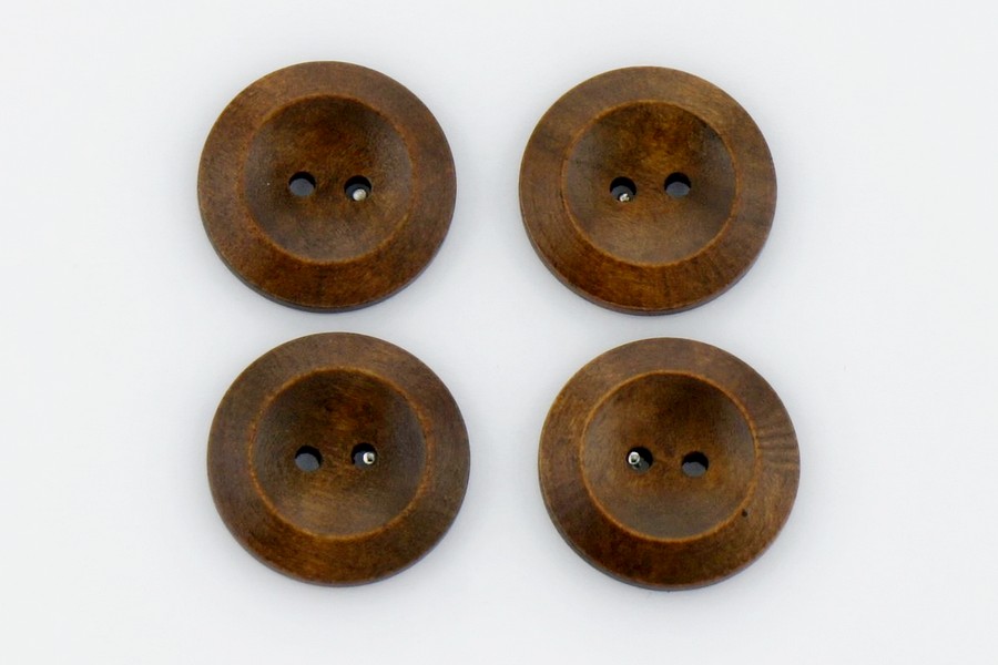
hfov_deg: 24.6
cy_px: 332
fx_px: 2287
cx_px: 499
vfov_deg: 16.6
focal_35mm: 82
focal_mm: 55
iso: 200
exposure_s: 1/320
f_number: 9
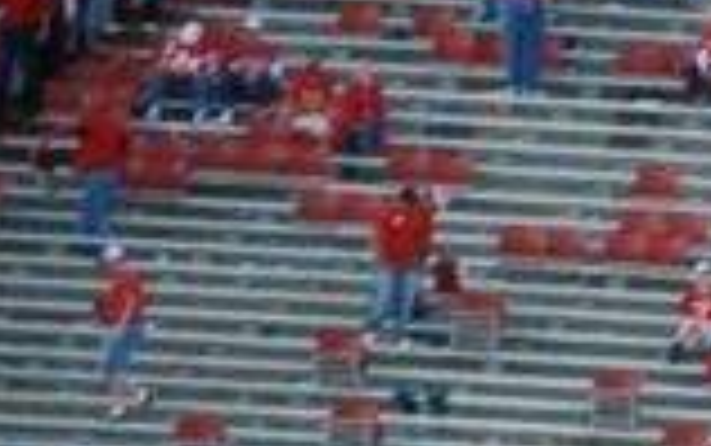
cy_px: 608
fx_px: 16231
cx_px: 1422
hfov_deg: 2.5
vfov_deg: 1.6
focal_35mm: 837
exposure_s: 1/125
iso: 360
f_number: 5.6
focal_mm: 135
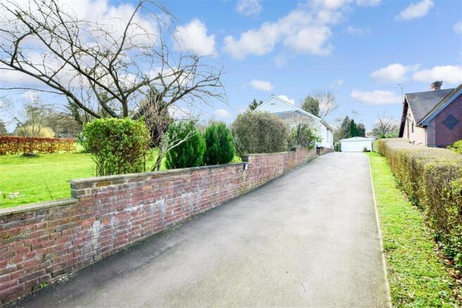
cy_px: 154
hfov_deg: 100.4
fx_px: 192
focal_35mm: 15
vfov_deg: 77.3
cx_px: 231
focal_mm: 10
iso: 400
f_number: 7.1
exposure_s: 1/160
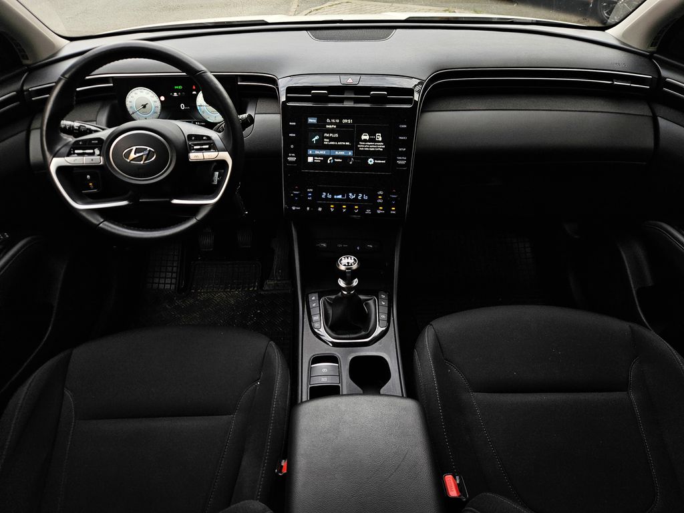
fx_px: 454
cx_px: 342
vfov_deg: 58.9
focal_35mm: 23
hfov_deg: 73.9
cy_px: 256
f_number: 1.8
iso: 50
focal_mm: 5.4
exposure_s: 1/180
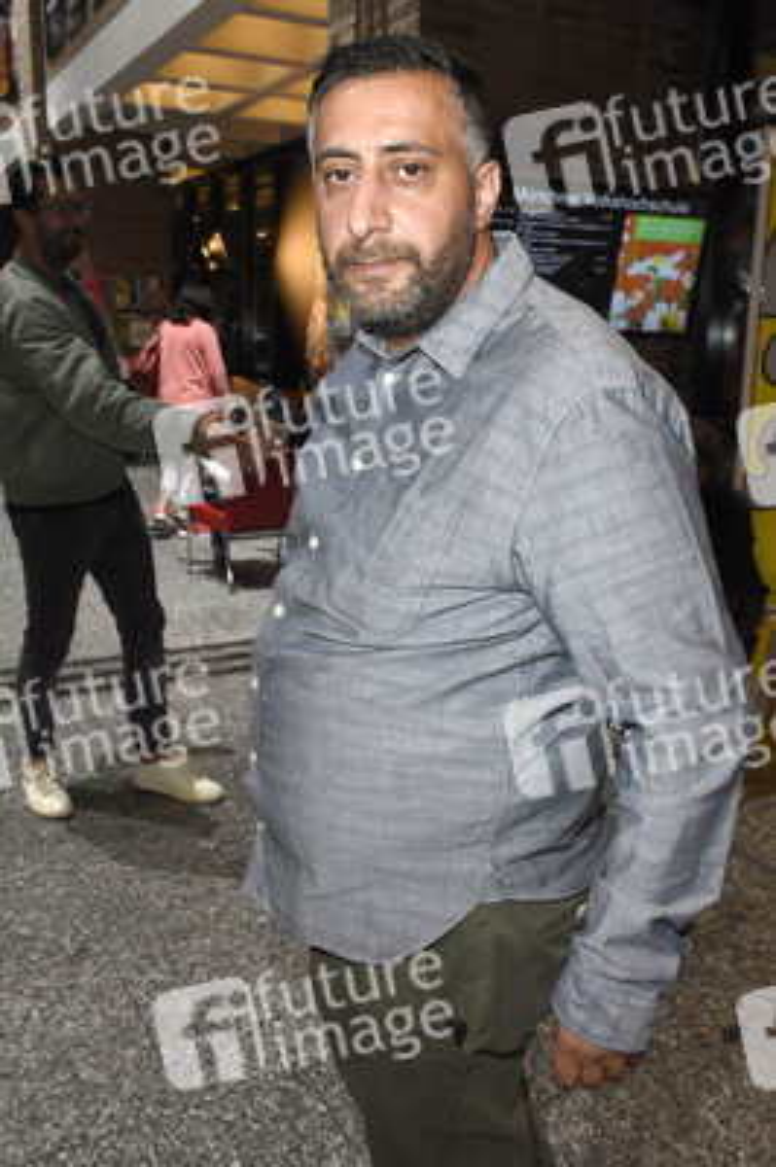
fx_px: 972
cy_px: 584
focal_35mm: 30
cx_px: 388
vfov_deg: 62.0
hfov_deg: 43.5
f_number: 6.3
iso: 1600
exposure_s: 1/160
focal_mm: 20
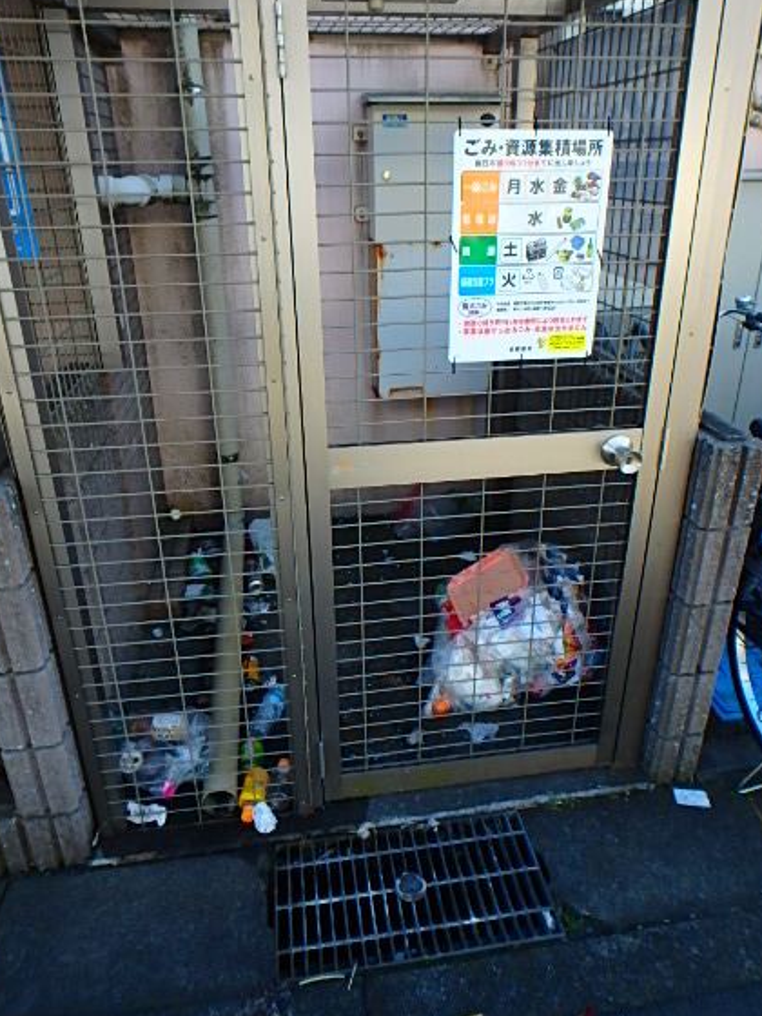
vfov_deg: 71.5
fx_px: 704
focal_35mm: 24
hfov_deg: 56.8
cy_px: 470
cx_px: 383
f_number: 3.5
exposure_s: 1/200
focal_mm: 3.7
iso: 125
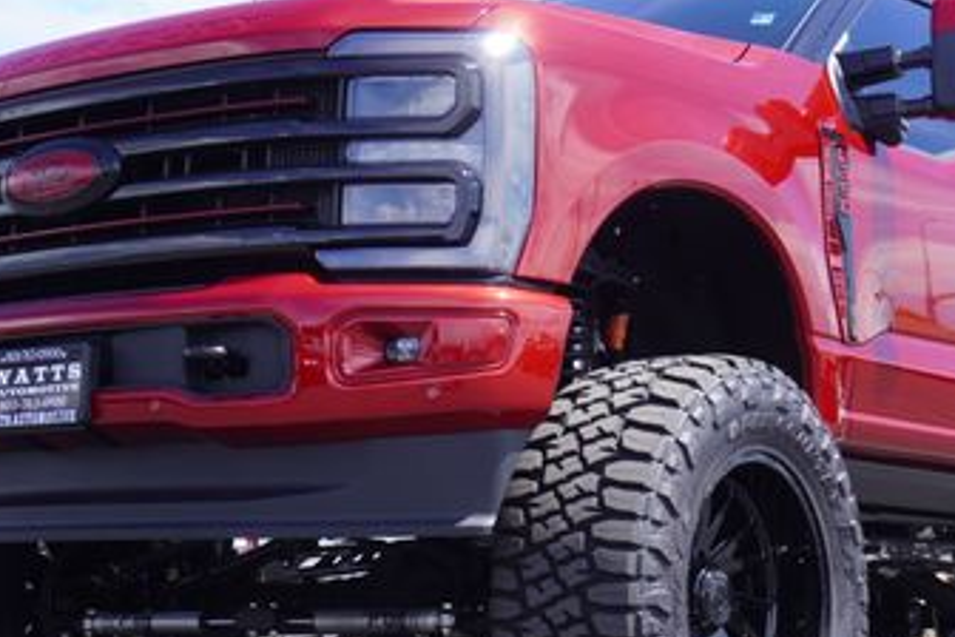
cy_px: 287
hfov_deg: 25.3
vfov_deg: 17.1
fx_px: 2122
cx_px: 591
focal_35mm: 80
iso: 100
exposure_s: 1/100
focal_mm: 28
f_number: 8
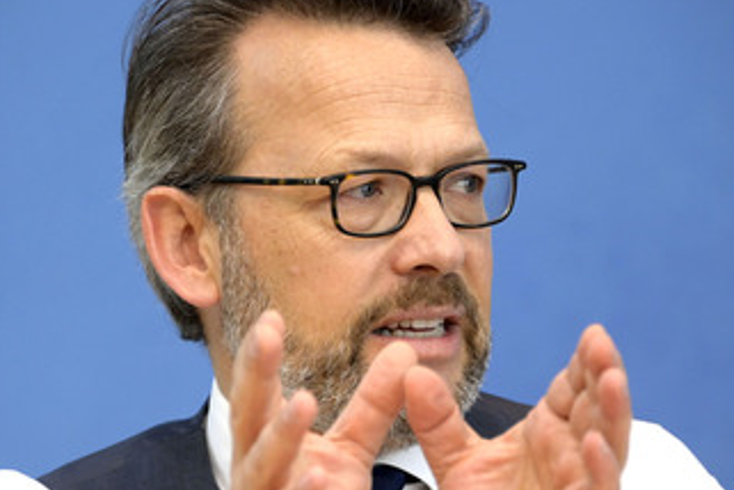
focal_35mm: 295
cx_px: 321
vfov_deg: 4.7
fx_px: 6014
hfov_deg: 7.0
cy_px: 272
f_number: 5.6
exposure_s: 1/500
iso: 4000
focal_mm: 210
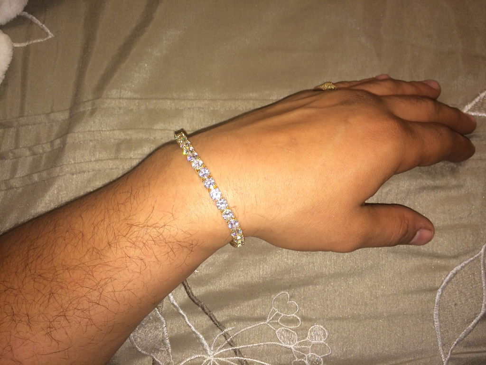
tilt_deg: -74.5
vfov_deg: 48.2
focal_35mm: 29
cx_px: 243
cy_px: 182
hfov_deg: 61.7
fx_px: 407
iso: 32
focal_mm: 4.15
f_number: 2.2
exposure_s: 1/54
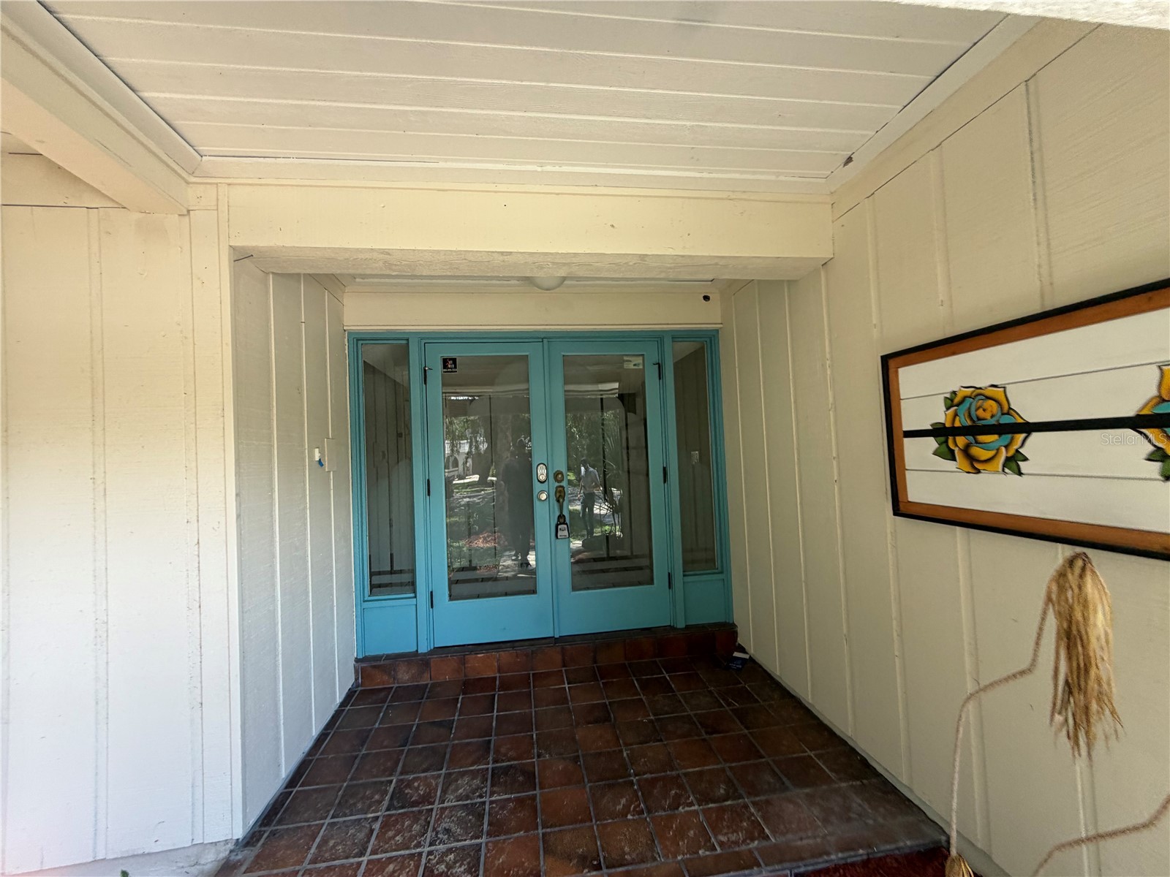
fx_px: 473
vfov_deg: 85.7
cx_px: 585
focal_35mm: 14
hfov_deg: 102.1
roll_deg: +4.4
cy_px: 438
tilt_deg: +3.2
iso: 80
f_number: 2.2
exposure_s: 1/121
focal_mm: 2.22
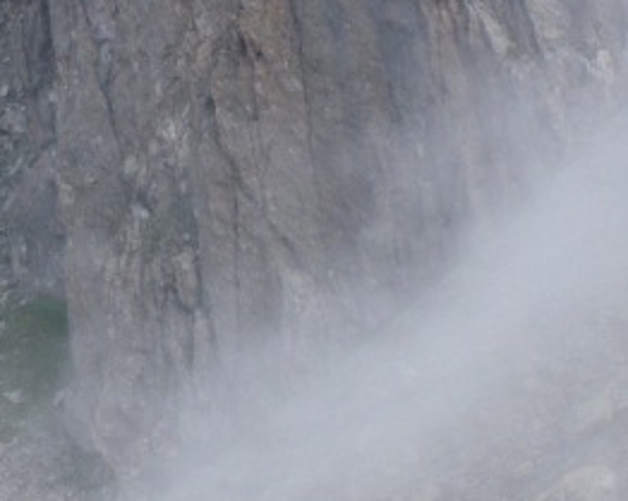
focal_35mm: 535
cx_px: 105
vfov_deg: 2.9
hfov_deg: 3.6
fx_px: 9933
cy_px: 820
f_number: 5.5
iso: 125
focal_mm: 25
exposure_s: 1/250
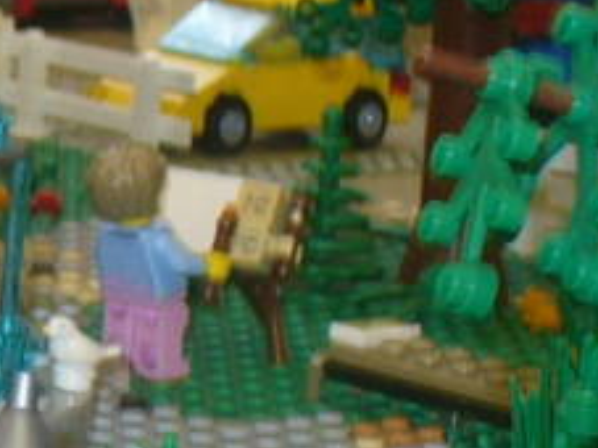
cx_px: -435
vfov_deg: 10.0
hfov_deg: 12.4
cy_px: 436
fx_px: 2538
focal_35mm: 147
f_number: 2.8
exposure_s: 1/8
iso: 80
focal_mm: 6.1
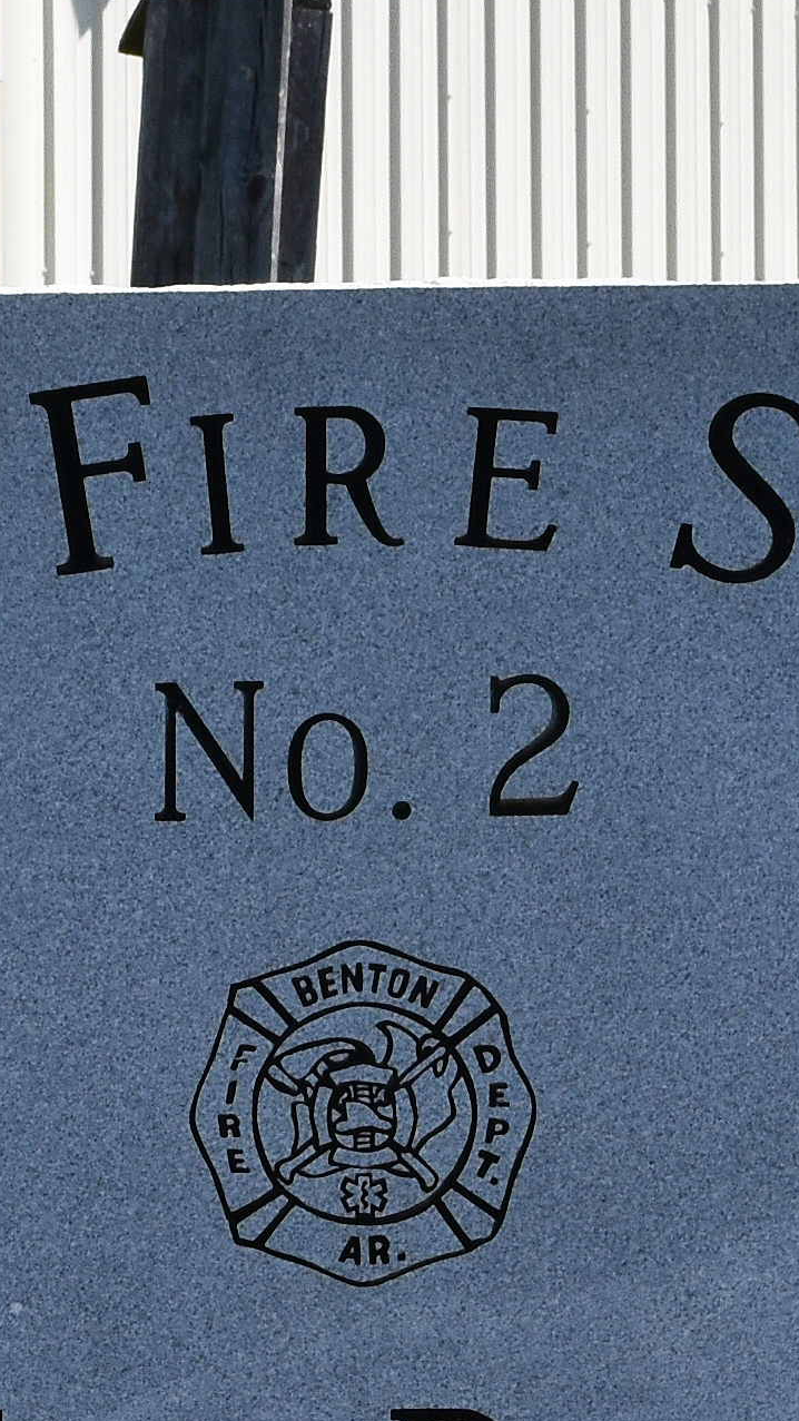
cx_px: 106
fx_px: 7234
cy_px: 1115
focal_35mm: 192
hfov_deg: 6.3
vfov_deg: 11.2
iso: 250
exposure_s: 1/500
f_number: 8
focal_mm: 26
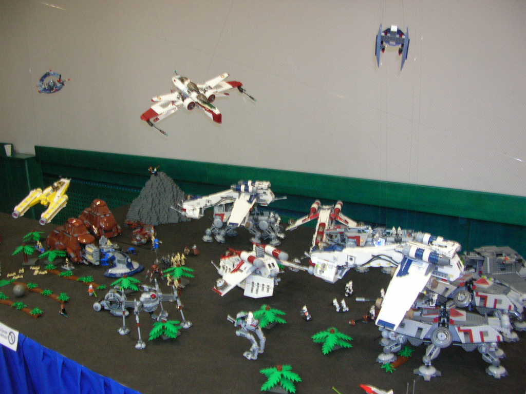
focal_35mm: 35
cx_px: 263
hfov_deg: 52.6
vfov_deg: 40.7
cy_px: 197
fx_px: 532
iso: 140
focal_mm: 5.8
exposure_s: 1/5.7
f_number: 2.8
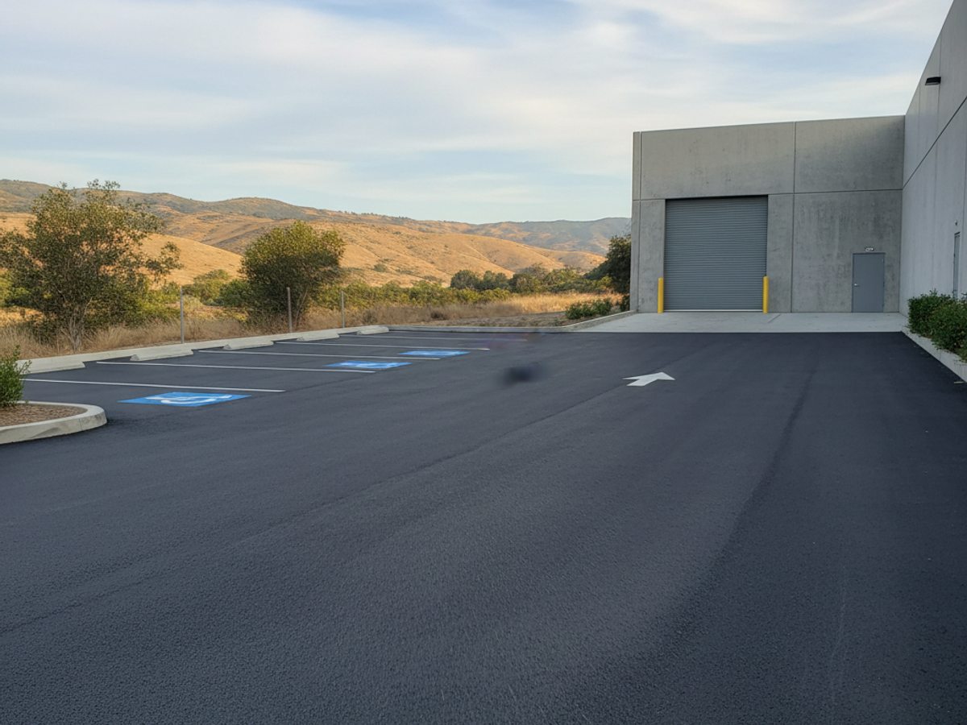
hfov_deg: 71.6
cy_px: 362
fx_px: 670
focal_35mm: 24
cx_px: 484
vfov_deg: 56.8
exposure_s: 1/1411
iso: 659
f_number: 1.78
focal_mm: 6.8
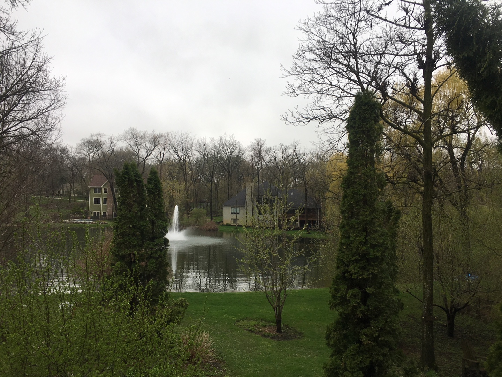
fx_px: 421
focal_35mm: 29
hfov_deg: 61.7
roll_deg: -1.8
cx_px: 251
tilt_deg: +2.3
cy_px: 188
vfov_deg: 48.2
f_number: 2.2
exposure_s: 1/278
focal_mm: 4.15
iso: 25
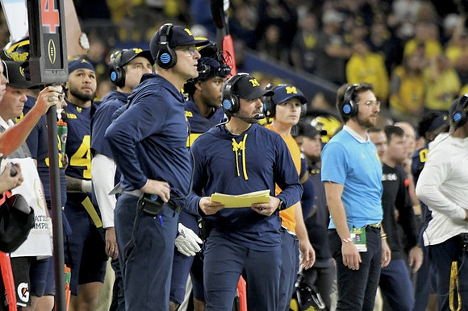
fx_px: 7795
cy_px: 156
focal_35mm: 600
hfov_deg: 3.4
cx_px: 234
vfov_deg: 2.3
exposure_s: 1/500
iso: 5000
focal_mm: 400
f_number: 5.6
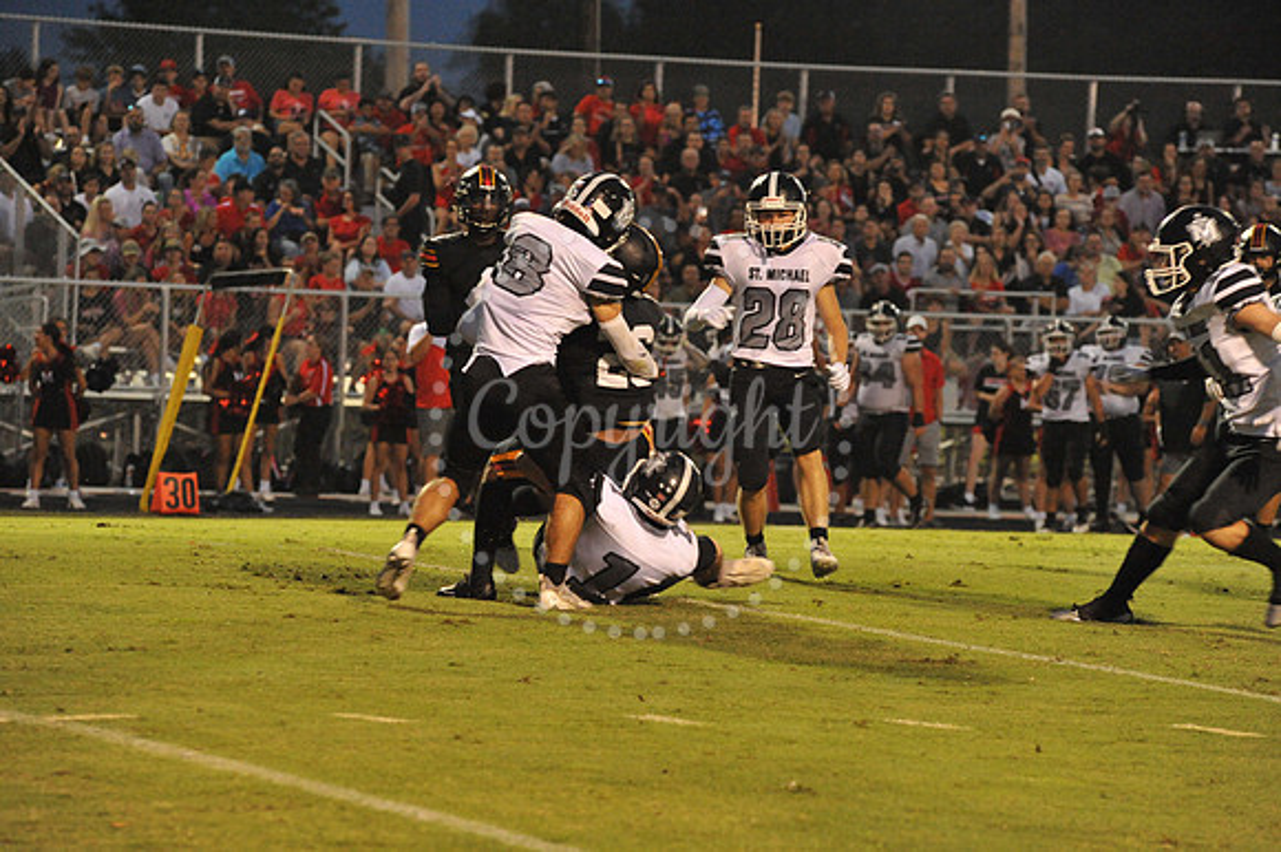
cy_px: 426
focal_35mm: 200
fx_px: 7112
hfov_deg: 10.3
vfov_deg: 6.9
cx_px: 640
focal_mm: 200
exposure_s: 1/200
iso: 6400
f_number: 5.6
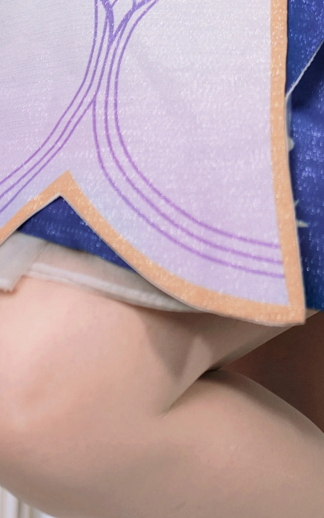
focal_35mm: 250
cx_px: 421
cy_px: -432
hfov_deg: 5.2
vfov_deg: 8.1
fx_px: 3531
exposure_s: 1/320
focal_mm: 50
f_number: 1.8
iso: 100
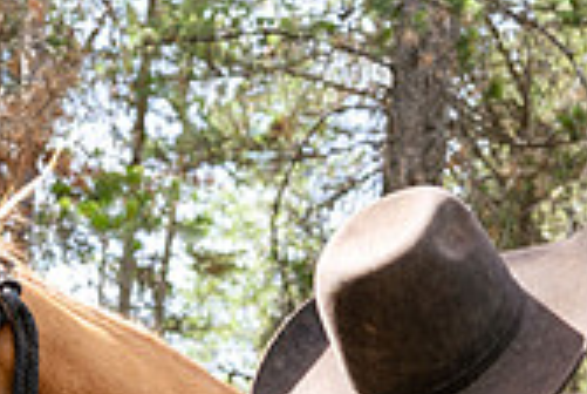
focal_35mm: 103
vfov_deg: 13.1
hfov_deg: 19.6
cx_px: 481
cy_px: 449
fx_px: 1682
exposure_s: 1/400
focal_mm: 26.5
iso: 100
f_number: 2.8
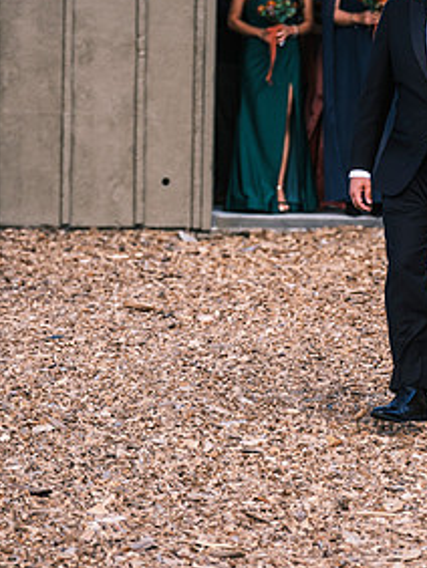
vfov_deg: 6.3
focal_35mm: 314
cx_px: 391
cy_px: 231
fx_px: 5157
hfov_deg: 4.7
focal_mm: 106
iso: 400
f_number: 2.8
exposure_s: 1/1250
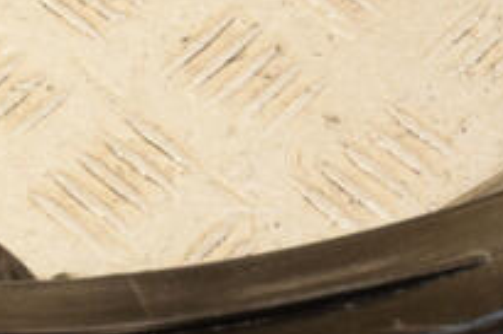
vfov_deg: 6.5
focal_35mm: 211
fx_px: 2943
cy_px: 194
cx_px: 312
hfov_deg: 9.8
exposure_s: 1/200
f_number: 6.3
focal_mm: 48
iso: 800
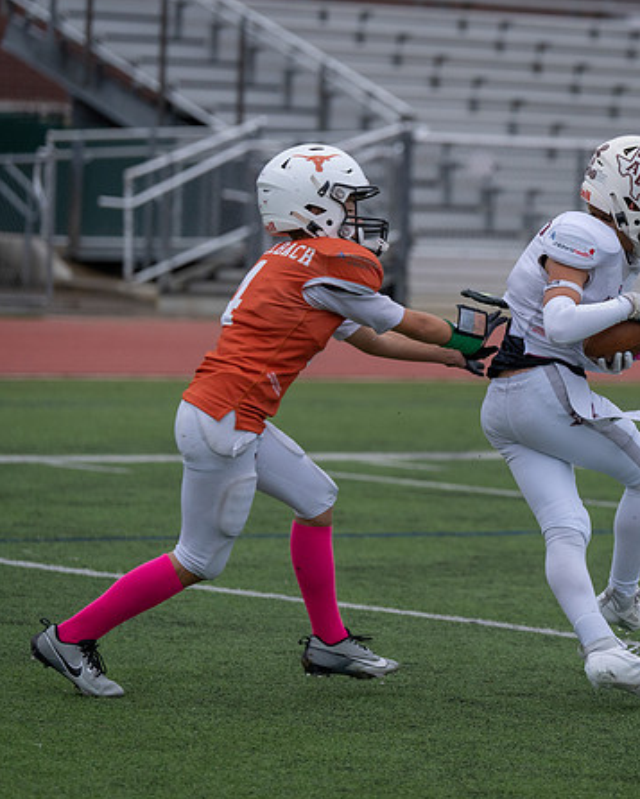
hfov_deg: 6.9
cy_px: 294
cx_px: 731
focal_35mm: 222
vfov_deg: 8.7
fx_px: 5254
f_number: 2.8
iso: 640
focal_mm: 124
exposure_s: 1/1250
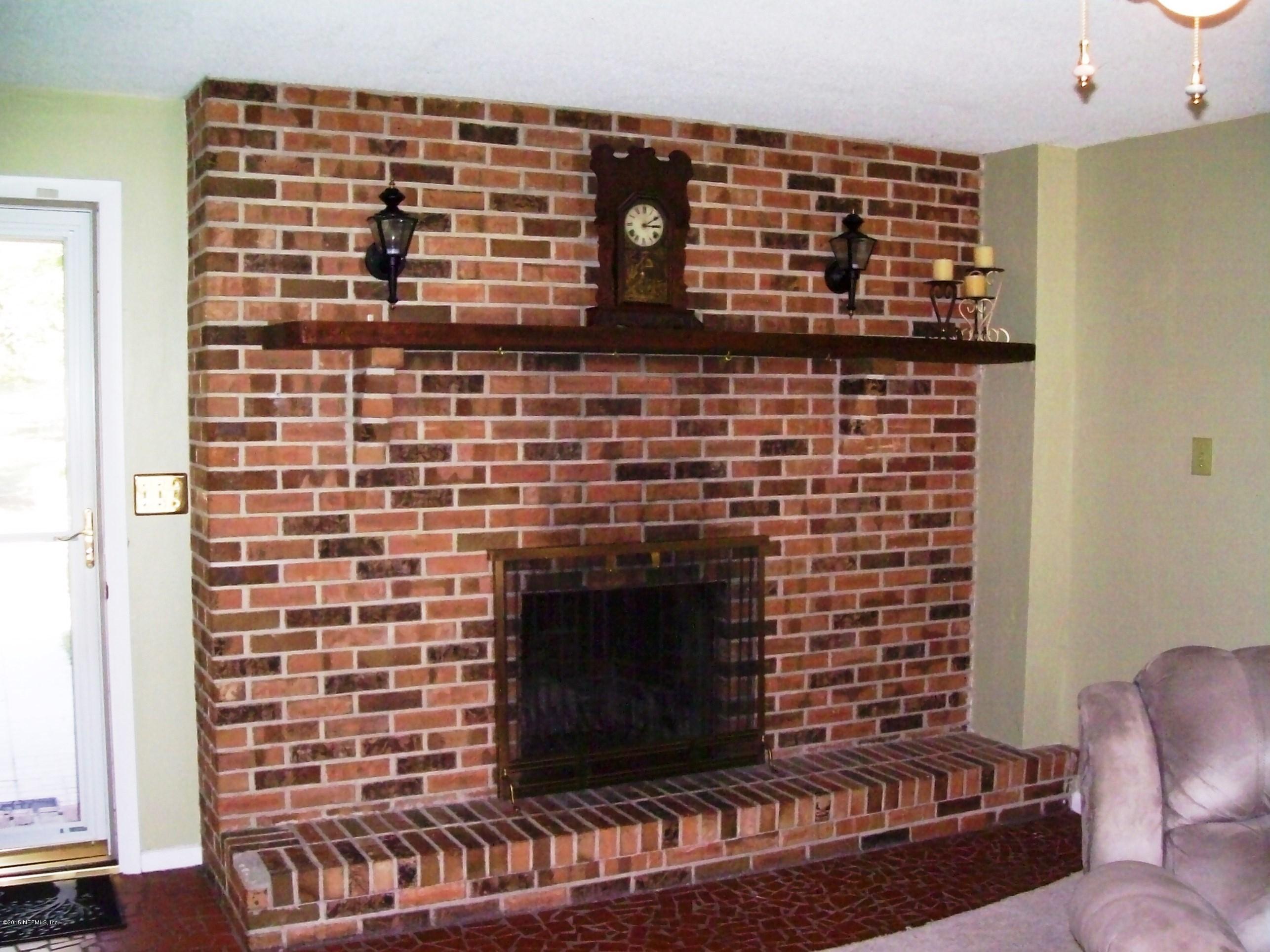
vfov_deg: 39.6
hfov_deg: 51.4
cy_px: 476
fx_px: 1321
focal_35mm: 36
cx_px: 635
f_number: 2.7
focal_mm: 6
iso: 160
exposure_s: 1/64
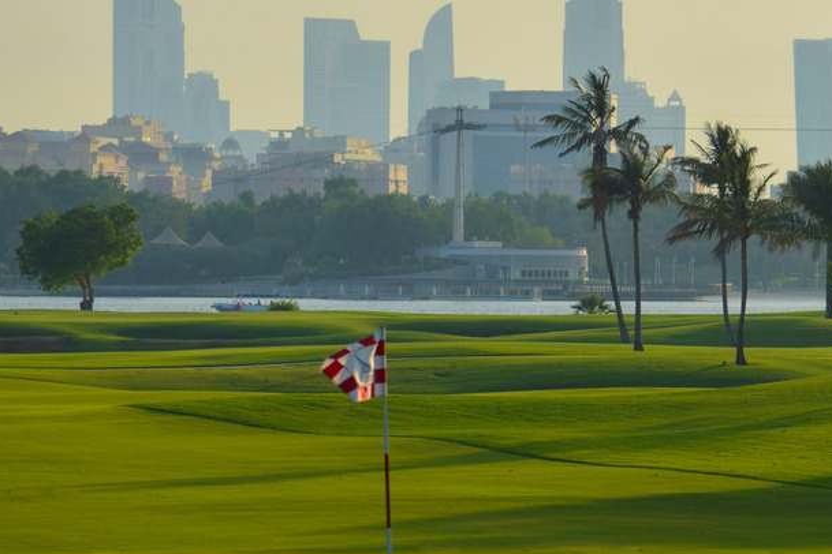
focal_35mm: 272
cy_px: 327
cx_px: 555
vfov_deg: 5.1
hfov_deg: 7.6
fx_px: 6286
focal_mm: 92
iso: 100
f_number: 4.5
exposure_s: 1/800
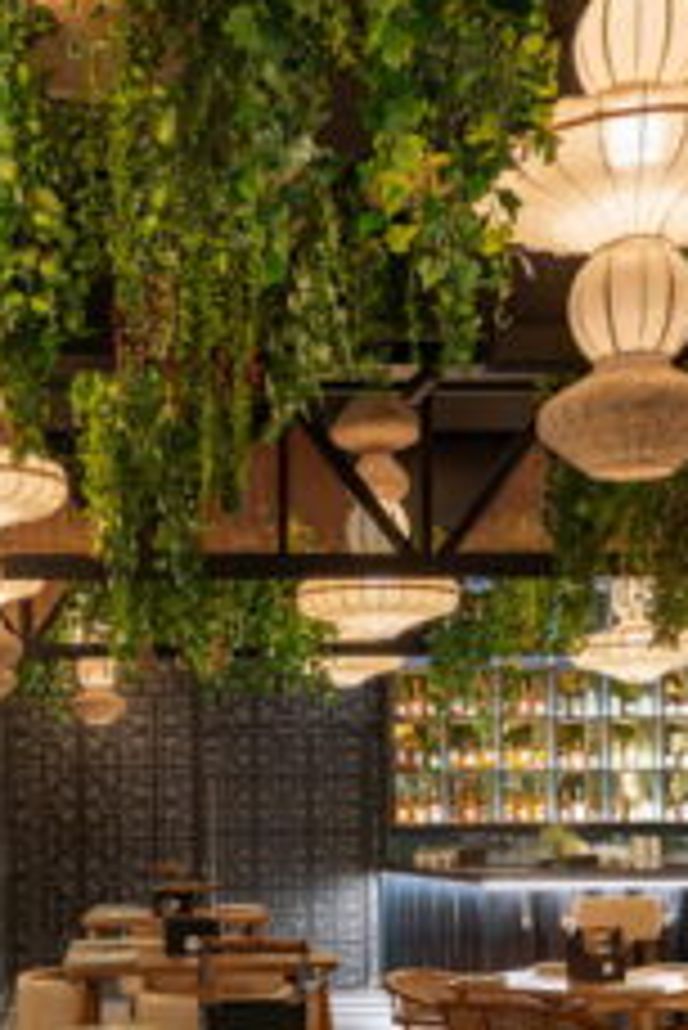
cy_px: 850
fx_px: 1628
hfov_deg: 23.6
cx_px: 151
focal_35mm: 57
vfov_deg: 33.9
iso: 400
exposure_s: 1.3
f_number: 9
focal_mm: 32.5
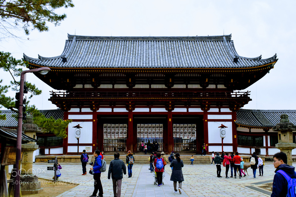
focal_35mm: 42
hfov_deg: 46.4
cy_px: 98
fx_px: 345
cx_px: 148
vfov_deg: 31.9
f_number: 8
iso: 400
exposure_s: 1/250
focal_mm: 28
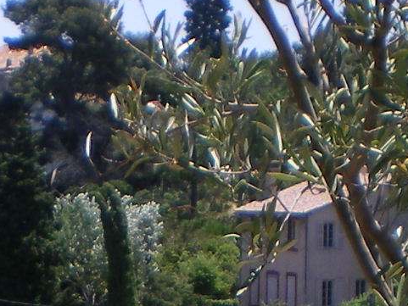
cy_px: 537
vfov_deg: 7.9
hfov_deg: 10.8
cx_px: -15
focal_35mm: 182
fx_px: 2146
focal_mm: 6.3
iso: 64
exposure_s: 1/250
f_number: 4.6
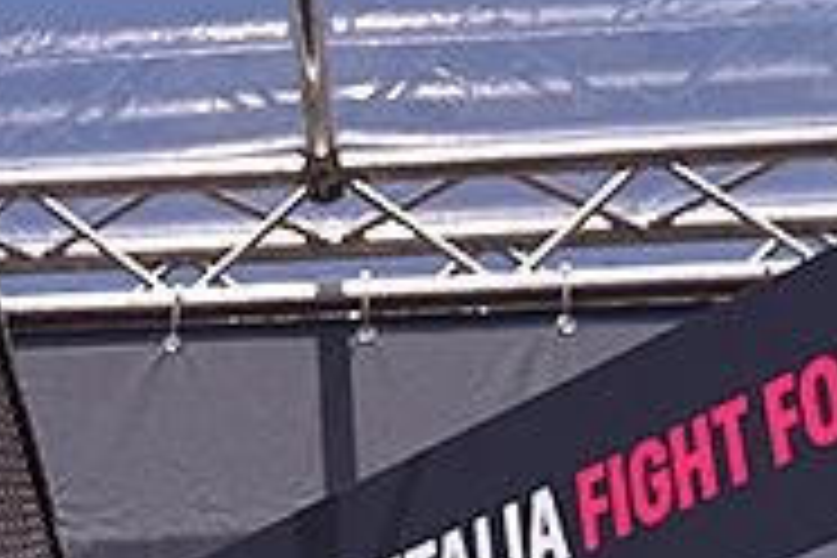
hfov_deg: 15.3
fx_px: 2999
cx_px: -198
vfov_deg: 10.4
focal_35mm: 129
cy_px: -189
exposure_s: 1/640
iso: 320
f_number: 11
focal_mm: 24
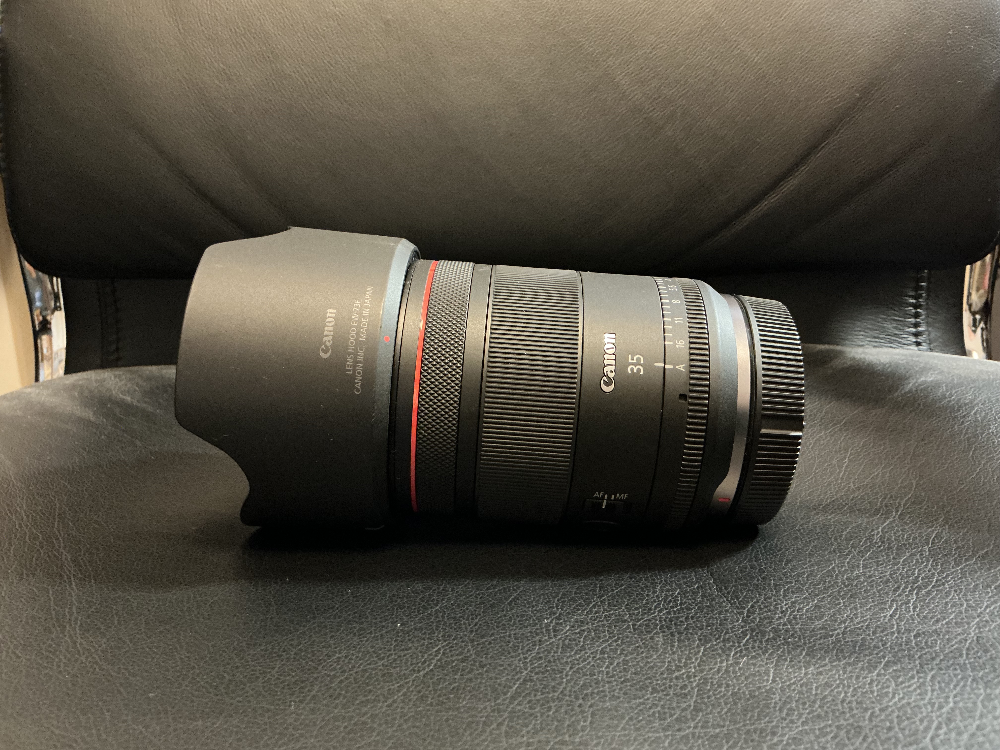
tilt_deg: -13.1
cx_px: 500
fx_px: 809
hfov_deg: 63.4
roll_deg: +2.2
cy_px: 375
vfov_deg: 49.7
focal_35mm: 28
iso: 500
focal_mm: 3
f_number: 1.8
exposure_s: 1/20
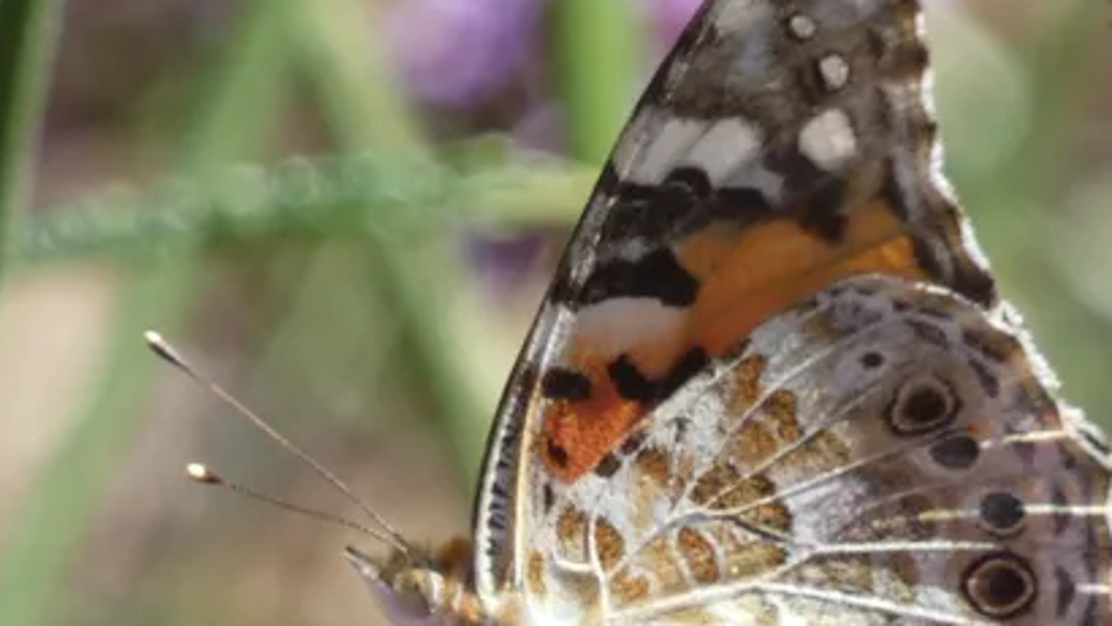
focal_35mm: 993
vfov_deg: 1.2
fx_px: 29291
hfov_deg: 2.2
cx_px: 686
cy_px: 485
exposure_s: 1/100
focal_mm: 104.7
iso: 100
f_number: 5.6
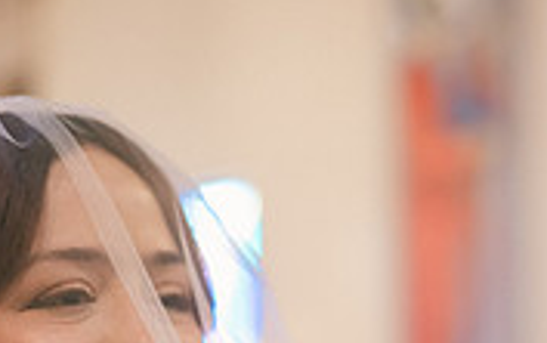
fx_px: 1746
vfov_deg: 10.9
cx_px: 383
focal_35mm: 117
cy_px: 474
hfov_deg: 17.7
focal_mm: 35
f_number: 1.2
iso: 800
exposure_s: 1/320
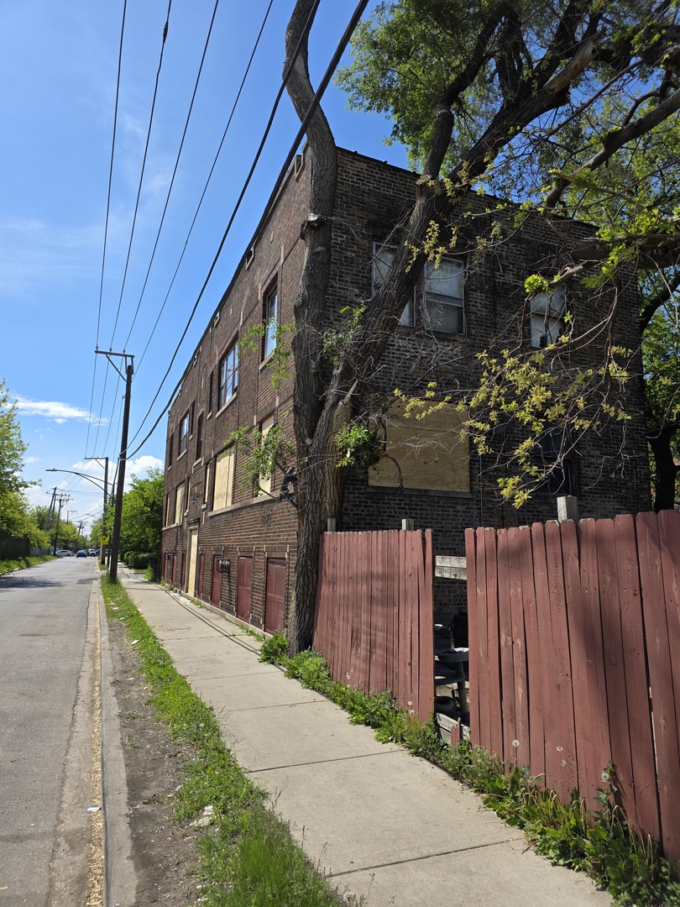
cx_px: 340
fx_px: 602
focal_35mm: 23
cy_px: 454
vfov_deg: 73.9
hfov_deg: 58.9
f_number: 1.7
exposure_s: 1/5447
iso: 80
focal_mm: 6.3
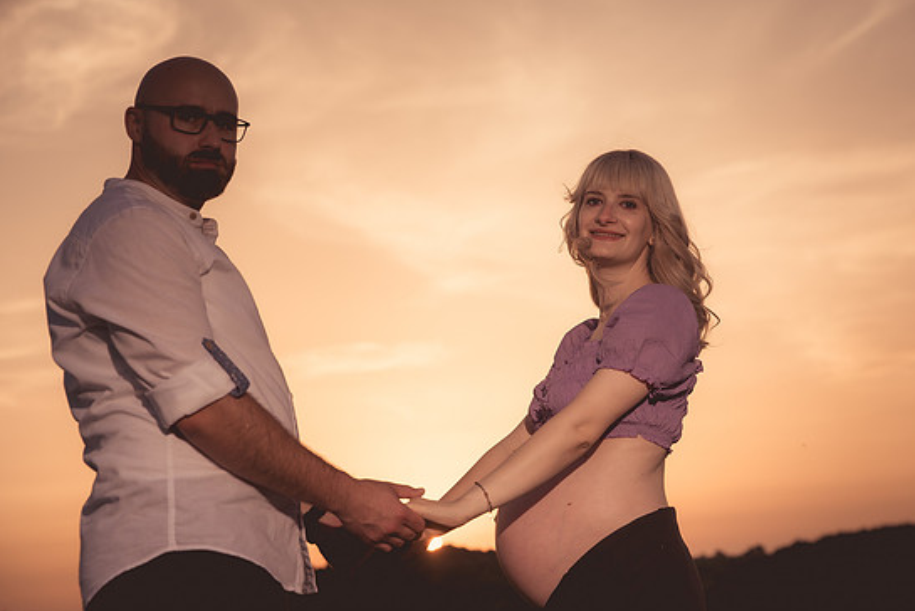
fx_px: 1551
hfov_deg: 32.9
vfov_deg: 22.3
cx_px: 493
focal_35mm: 61
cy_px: 329
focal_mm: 55
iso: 100
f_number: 3.2
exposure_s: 1/1250
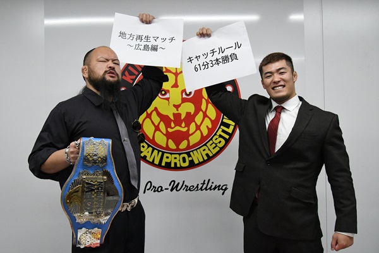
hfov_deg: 53.1
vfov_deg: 36.9
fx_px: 379
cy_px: 126
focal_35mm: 36
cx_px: 190
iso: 8000
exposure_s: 1/1250
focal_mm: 24
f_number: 4.5
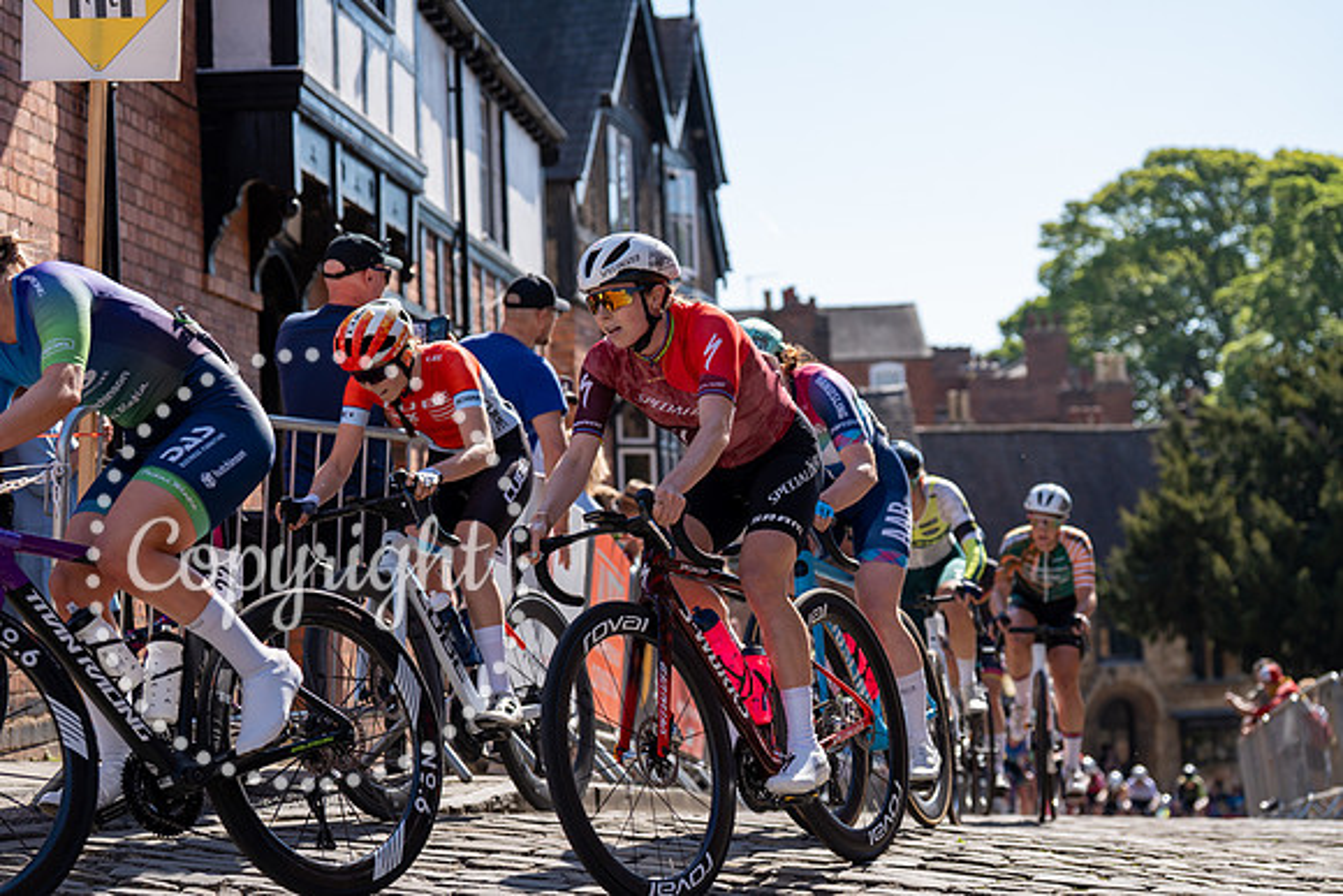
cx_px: 672
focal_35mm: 70
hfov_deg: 28.8
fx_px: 2612
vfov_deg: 19.5
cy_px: 448
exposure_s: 1/1000
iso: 100
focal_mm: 70
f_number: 3.5
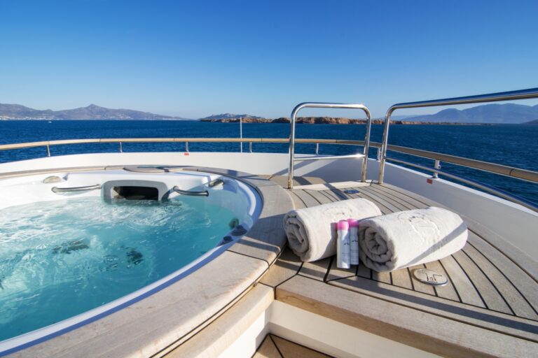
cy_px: 179
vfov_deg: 72.1
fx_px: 247
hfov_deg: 95.0
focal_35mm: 16
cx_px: 269
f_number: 10
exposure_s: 1/160
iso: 100
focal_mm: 11
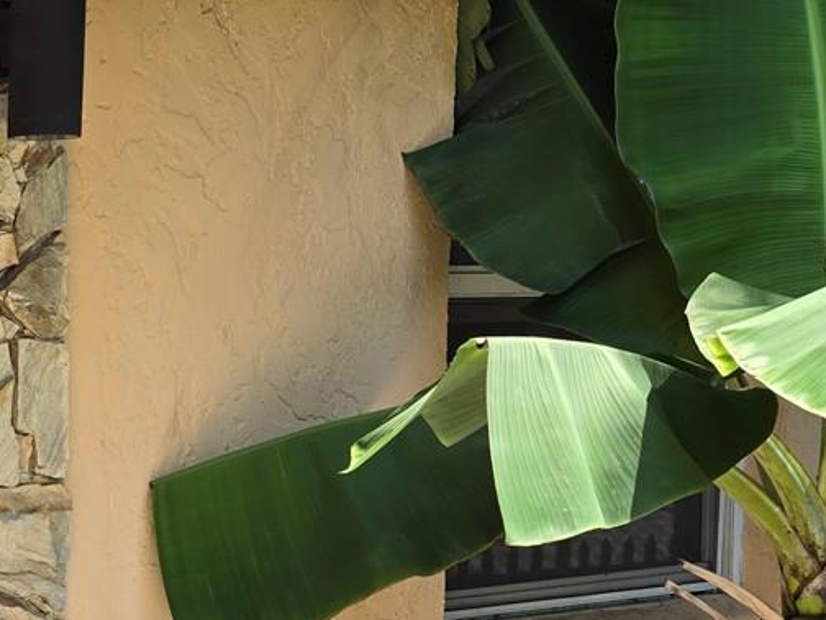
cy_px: 522
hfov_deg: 22.9
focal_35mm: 73
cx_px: -326
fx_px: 1742
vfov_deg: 19.9
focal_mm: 5.4
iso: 25
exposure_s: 1/310
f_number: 1.8
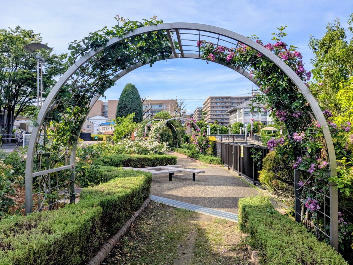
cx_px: 176
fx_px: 275
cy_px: 132
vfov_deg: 51.4
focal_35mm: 27
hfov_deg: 65.3
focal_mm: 4.38
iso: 60
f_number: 1.73
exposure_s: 1/3891
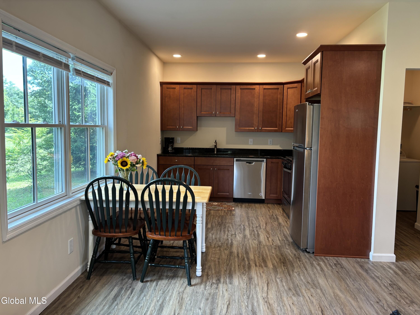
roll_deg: -0.4
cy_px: 158
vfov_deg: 53.1
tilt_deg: -4.1
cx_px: 210
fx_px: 315
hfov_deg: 67.3
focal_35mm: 26
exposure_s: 1/60
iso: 80
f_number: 1.6
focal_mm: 5.96
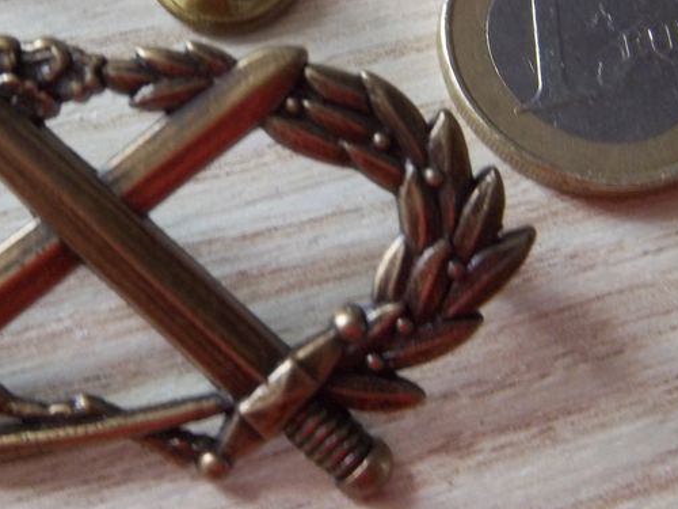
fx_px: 1097
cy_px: 138
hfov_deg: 34.1
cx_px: 243
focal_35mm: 56
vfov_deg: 25.8
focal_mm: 5.05
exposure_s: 1/8
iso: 160
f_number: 3.5
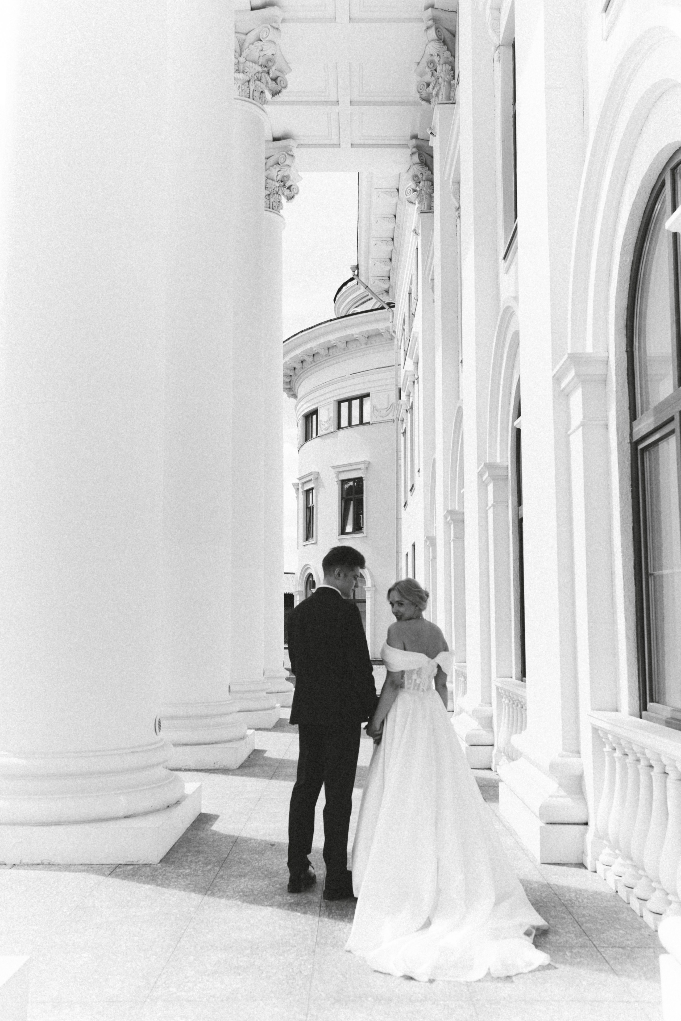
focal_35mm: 35
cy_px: 510
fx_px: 993
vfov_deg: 54.4
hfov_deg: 37.9
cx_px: 340
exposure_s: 1/1000
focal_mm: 35
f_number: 4
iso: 160
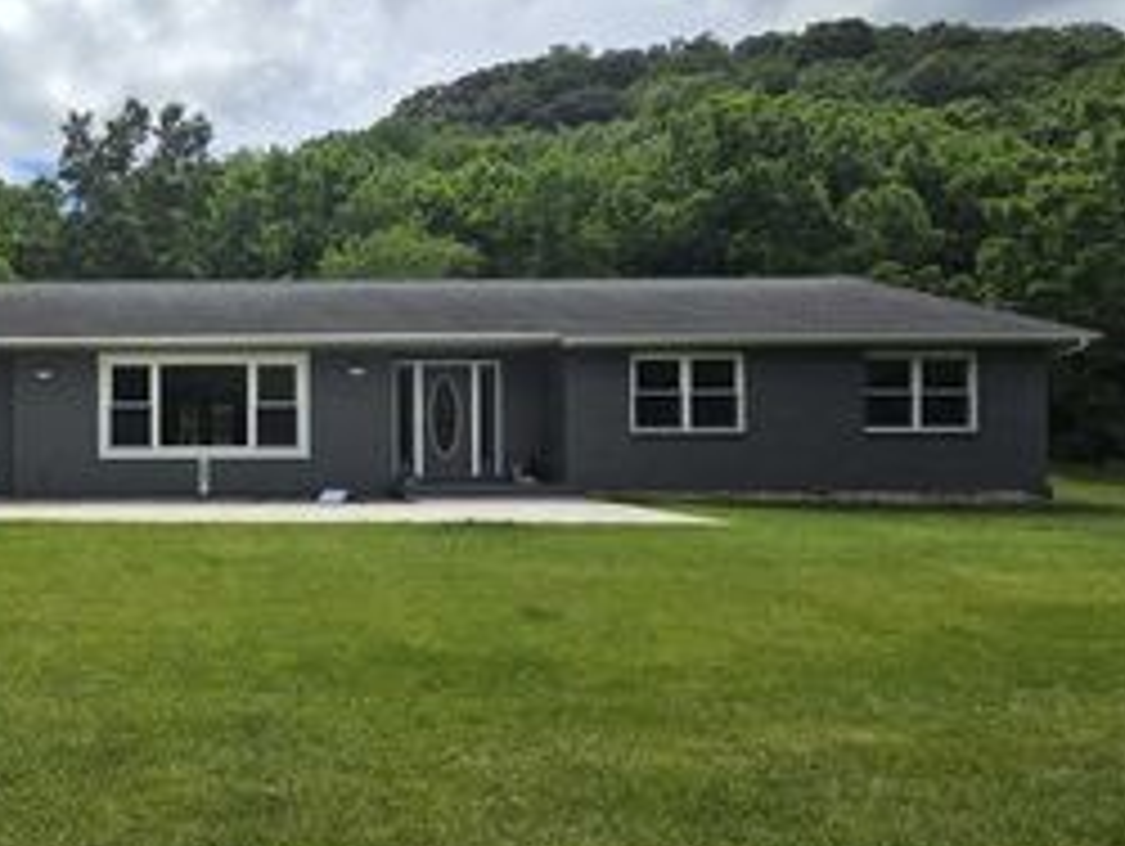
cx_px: 126
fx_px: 846
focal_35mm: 26
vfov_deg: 53.1
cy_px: 461
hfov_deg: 58.2
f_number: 2.2
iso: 50
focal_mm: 2.2
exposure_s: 1/3768
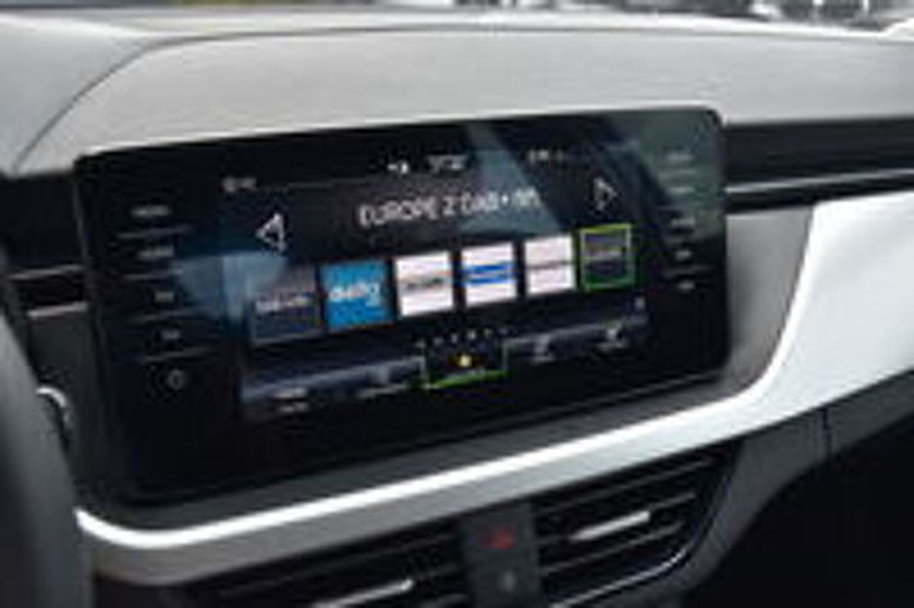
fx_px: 875
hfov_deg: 55.2
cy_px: 304
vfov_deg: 38.3
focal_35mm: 34
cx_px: 457
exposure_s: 1/200
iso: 400
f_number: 7.1
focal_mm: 23
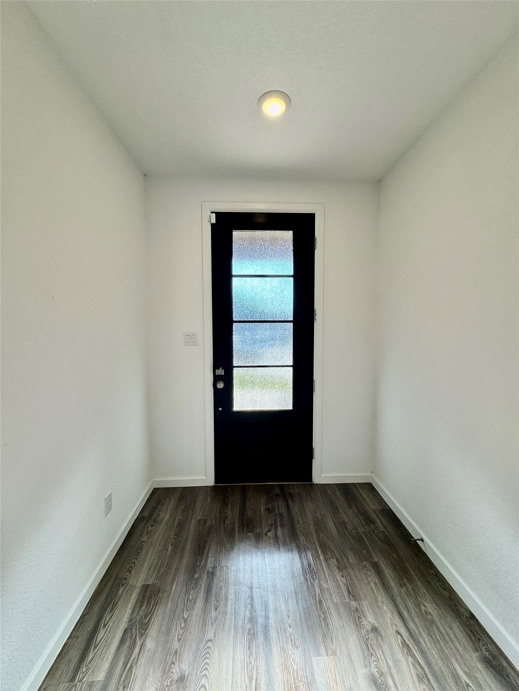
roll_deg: -0.1
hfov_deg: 85.7
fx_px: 280
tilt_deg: -3.4
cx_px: 260
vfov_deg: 102.1
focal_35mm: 14
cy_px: 346
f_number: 2.2
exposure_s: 1/170
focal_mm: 2.22
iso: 40
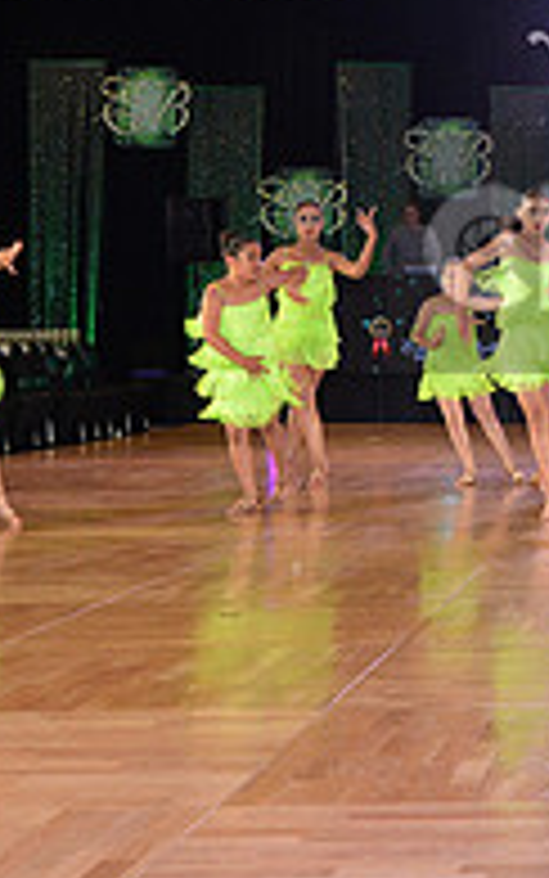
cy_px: 254
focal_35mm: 97
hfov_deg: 12.7
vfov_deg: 21.3
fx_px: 2320
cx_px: 878
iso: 1600
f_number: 4
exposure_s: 1/250
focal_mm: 32
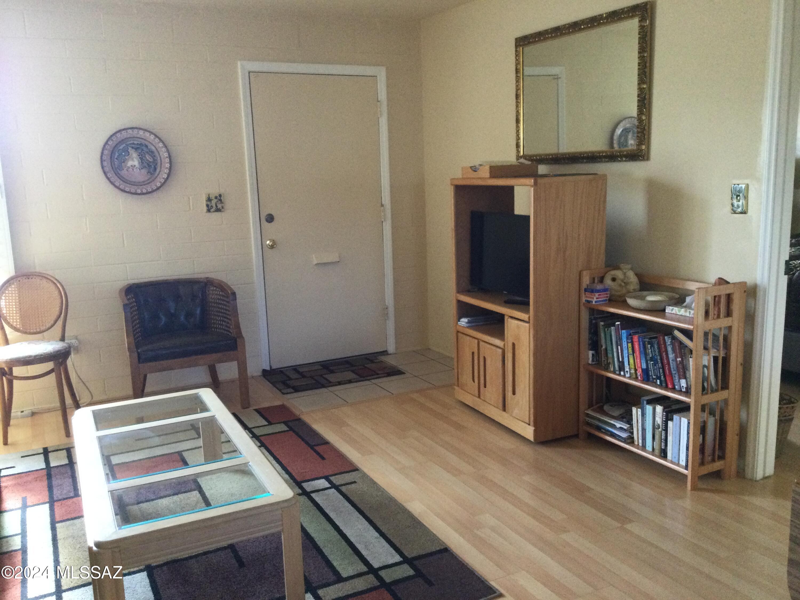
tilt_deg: -8.9
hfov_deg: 58.4
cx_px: 400
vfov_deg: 45.4
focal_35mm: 31
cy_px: 300
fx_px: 716
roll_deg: +1.7
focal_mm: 3.3
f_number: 2.4
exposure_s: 1/30
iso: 125
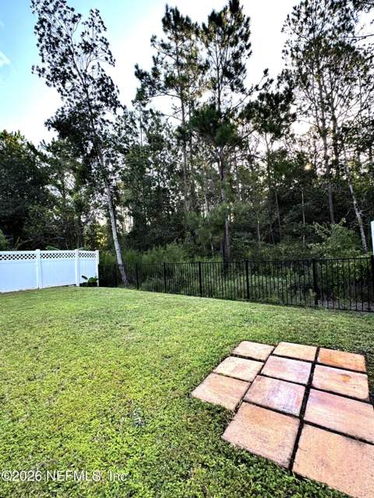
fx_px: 202
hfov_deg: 85.7
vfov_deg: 102.1
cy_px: 249
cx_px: 187
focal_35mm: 14
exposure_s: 1/99
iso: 50
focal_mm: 2.22
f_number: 2.2
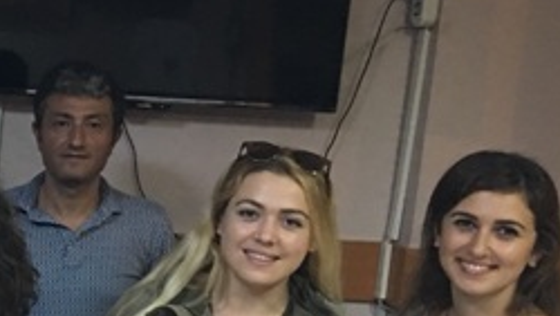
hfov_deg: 19.7
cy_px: 244
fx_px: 1441
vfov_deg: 12.5
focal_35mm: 97
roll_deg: -3.3
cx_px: -220
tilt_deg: -8.4
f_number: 2.2
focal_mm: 4.15
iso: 100
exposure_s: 1/8
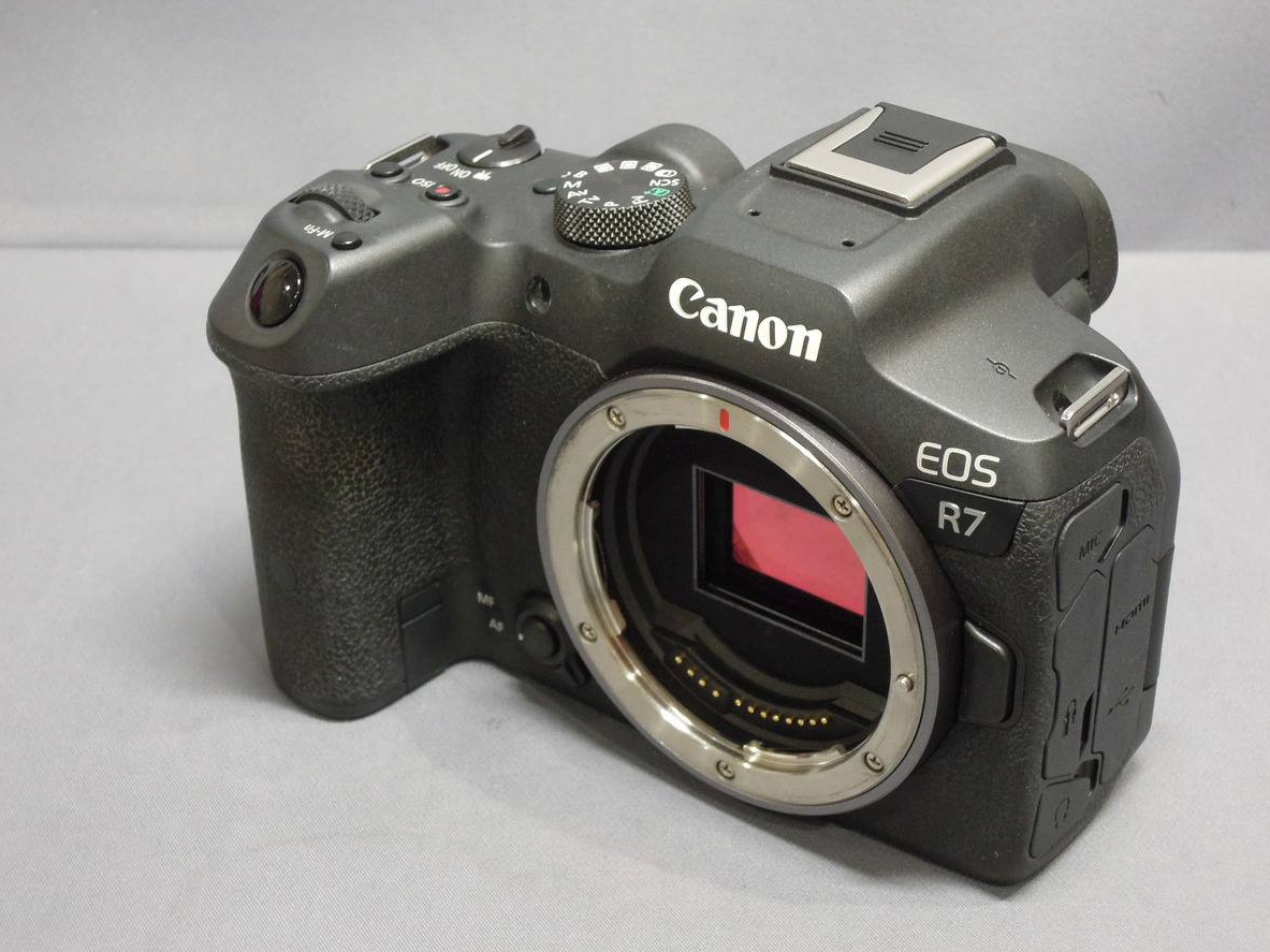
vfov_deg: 20.7
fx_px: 2605
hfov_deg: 27.4
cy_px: 475
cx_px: 629
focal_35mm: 71
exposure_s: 1/25
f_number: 4.5
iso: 560
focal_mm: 12.5
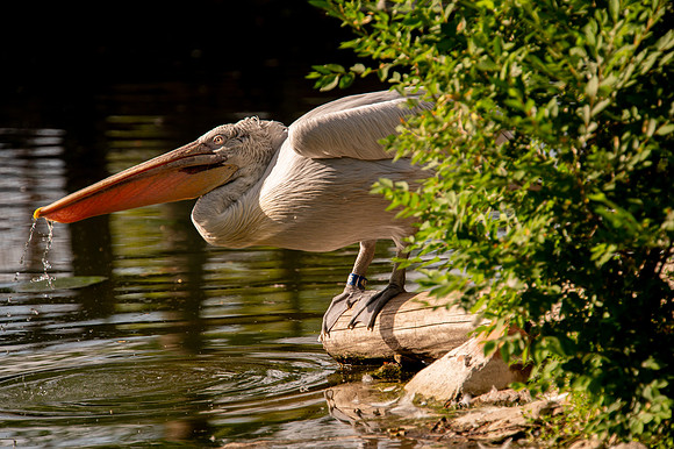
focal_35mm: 310
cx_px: 337
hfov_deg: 6.7
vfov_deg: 4.4
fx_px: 5800
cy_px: 224
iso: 400
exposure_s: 1/1600
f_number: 5.6
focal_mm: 310
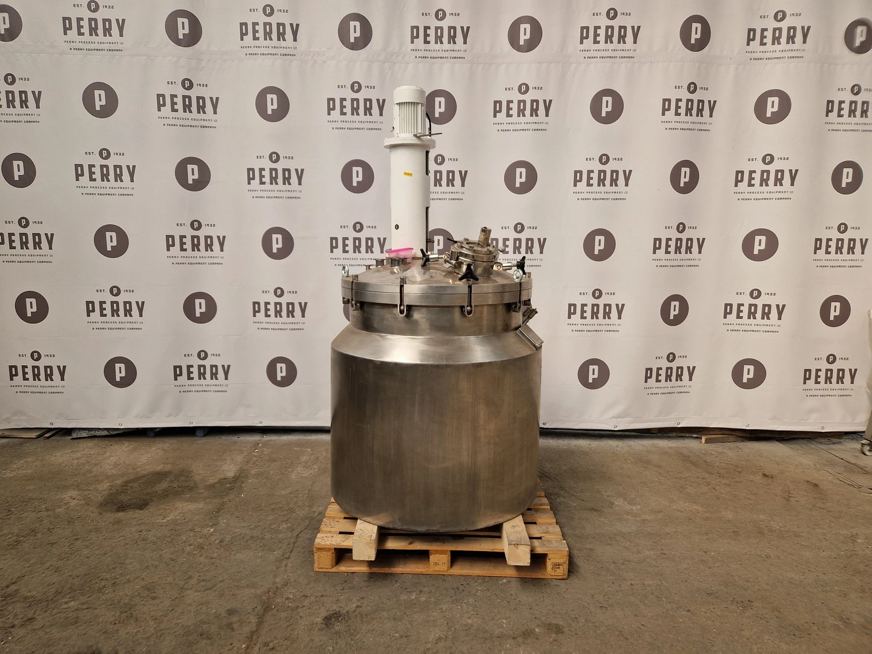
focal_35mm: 23
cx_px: 436
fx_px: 579
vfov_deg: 58.9
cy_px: 327
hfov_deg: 73.9
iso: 50
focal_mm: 5.4
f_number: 1.8
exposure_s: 1/127
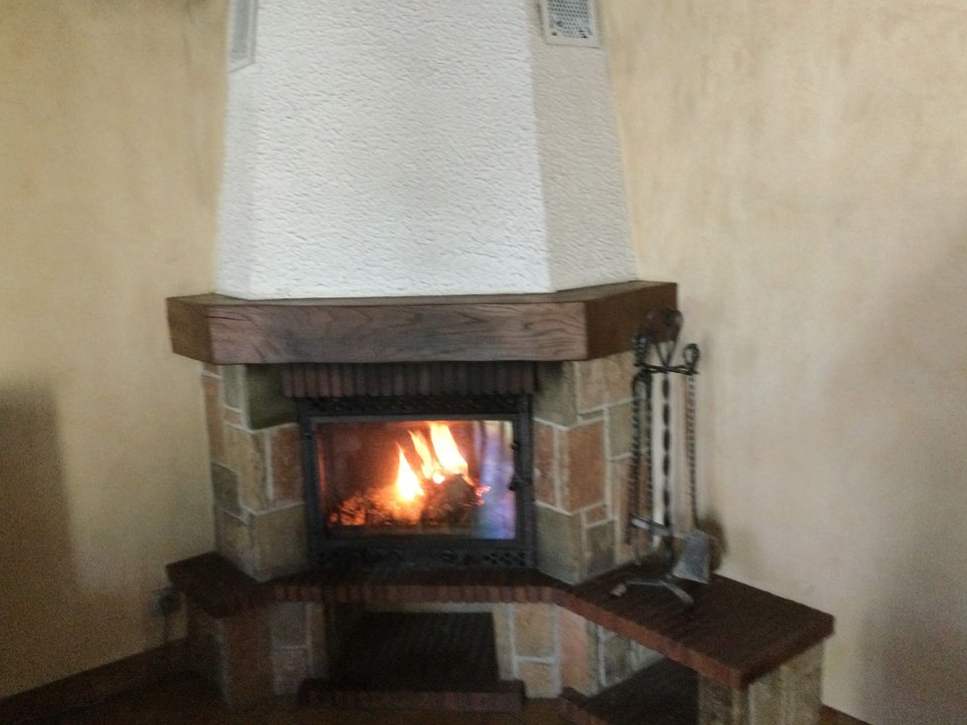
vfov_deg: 44.2
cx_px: 496
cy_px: 352
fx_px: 894
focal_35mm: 32
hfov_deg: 56.8
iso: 500
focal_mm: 3.3
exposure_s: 1/17
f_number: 2.4
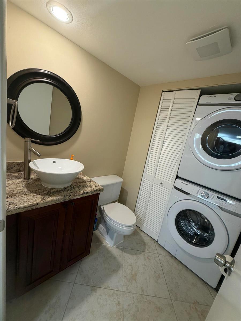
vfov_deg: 102.1
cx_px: 120
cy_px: 160
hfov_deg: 85.7
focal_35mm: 14
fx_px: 130
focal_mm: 2.22
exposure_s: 1/60
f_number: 2.2
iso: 200
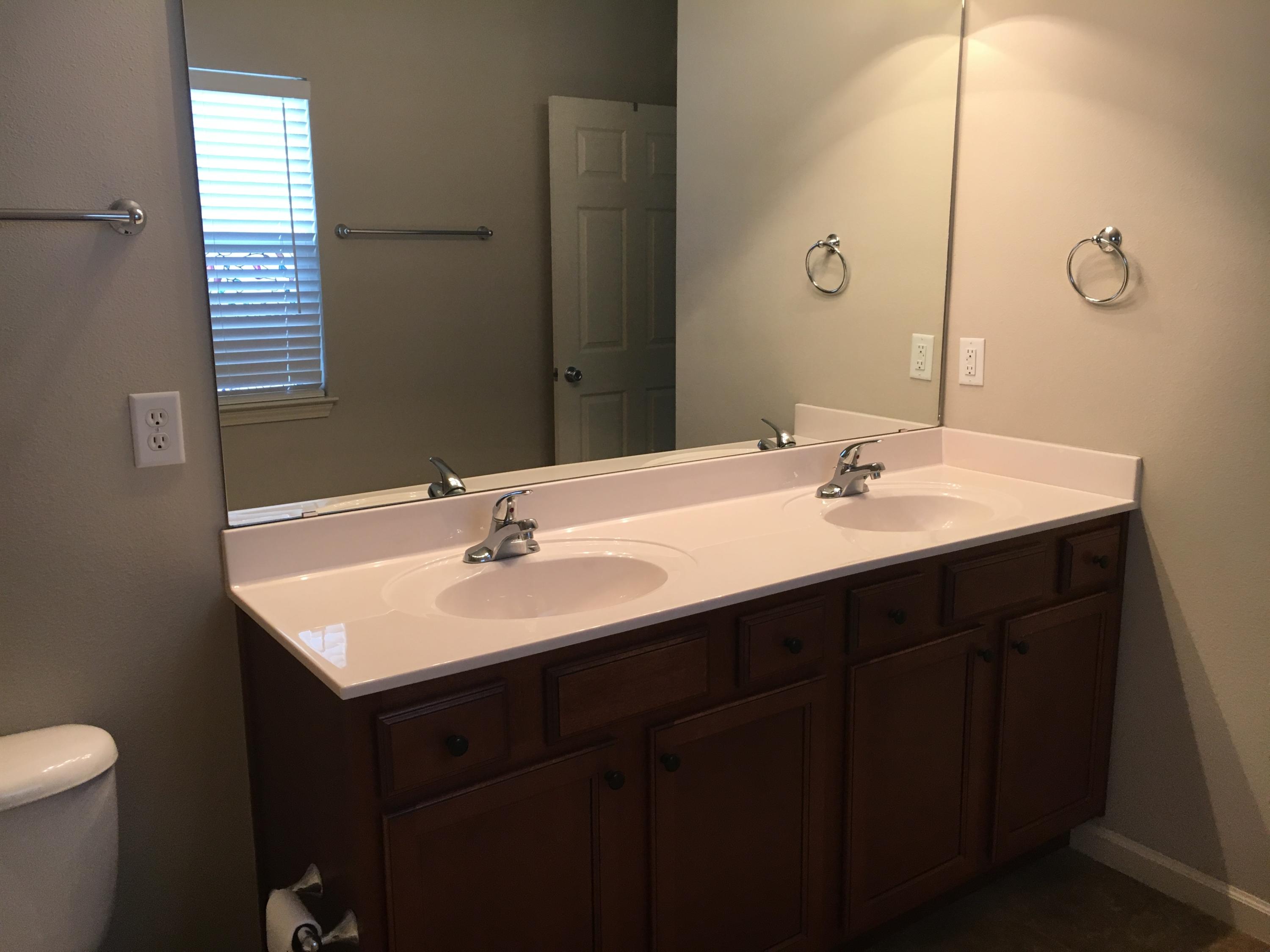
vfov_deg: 48.2
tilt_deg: -11.8
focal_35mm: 29
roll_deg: +1.1
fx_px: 1064
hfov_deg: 61.7
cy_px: 476
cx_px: 635
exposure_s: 1/30
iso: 40
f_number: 2.2
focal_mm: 4.15
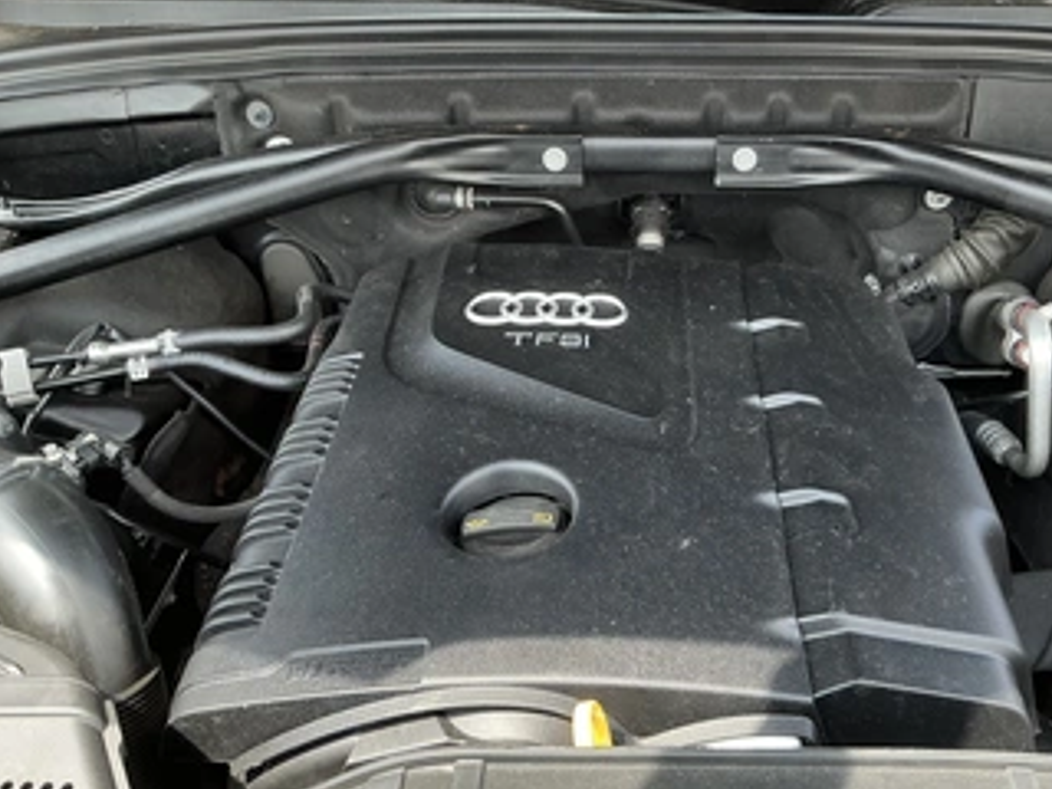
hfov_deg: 52.3
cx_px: 621
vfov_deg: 40.7
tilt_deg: -30.7
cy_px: 368
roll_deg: -0.9
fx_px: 1064
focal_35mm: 35
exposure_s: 1/122
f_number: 1.8
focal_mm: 3
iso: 40
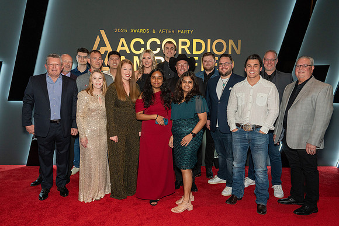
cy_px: 113
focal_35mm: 28
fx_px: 264
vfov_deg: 46.4
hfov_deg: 65.5
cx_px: 170
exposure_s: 1/125
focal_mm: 28
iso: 1600
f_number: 6.3
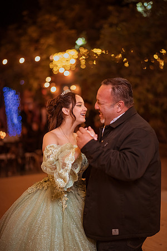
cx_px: 84
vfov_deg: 34.5
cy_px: 126
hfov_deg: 23.4
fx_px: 404
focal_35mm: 58
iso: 3200
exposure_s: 1/400
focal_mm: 58
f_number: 1.4
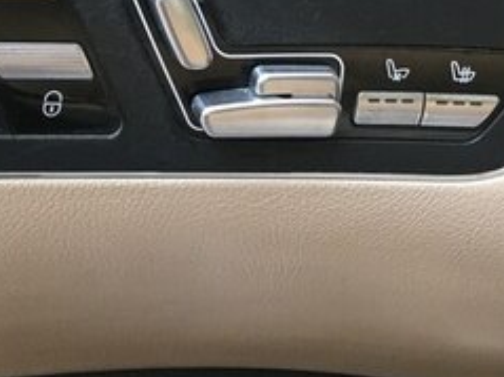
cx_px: 76
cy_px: -94
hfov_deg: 23.9
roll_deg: -1.4
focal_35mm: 80
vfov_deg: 17.4
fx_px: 1164
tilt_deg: -28.6
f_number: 2.2
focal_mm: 4.15
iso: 50
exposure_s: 1/33
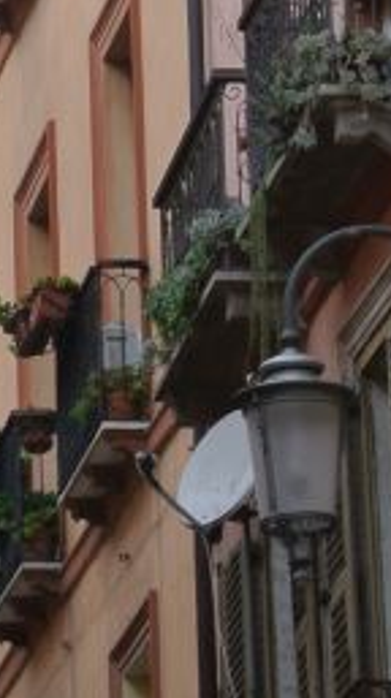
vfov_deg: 6.4
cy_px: 425
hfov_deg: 3.5
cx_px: -367
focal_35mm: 339
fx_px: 6267
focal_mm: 30
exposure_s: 1/160
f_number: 5.6
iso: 100
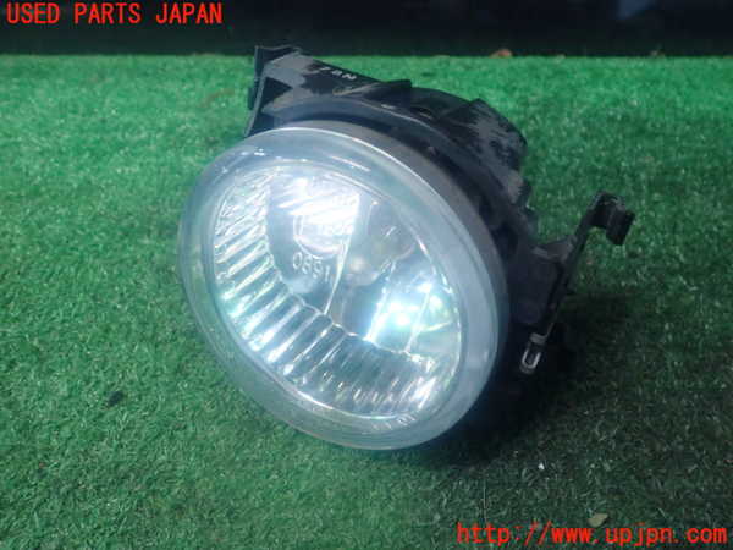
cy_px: 275
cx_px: 366
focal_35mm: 30
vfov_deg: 46.8
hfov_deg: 60.0
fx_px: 635
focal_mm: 5.5
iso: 800
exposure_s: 1/30
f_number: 2.3
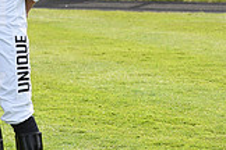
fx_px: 1613
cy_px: 19
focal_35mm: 257
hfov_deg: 7.8
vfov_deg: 5.3
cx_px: -172
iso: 400
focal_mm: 72
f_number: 5.6
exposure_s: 1/800
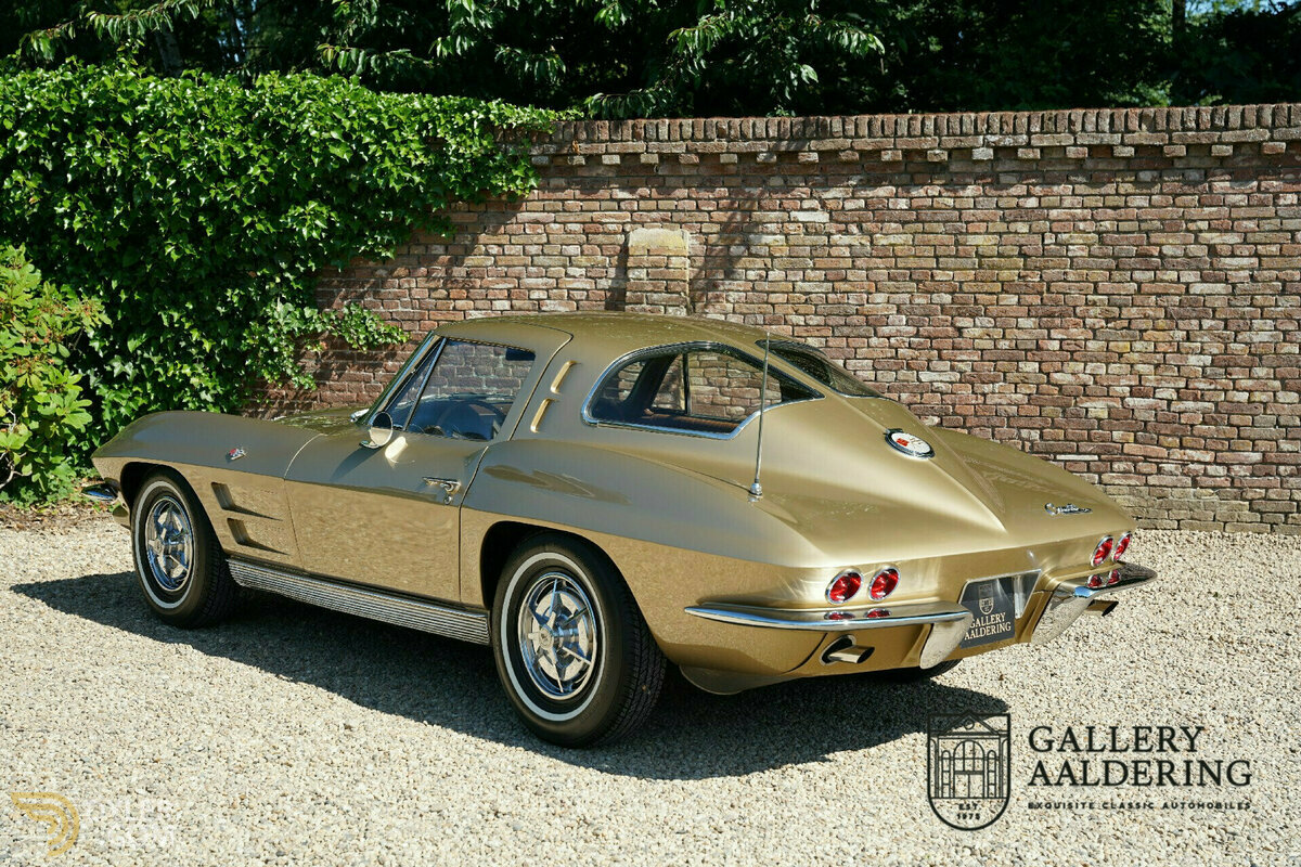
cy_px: 434
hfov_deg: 37.7
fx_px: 1904
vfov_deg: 25.7
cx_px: 650
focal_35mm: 53
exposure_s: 1/160
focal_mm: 52.7
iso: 100
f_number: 5.6
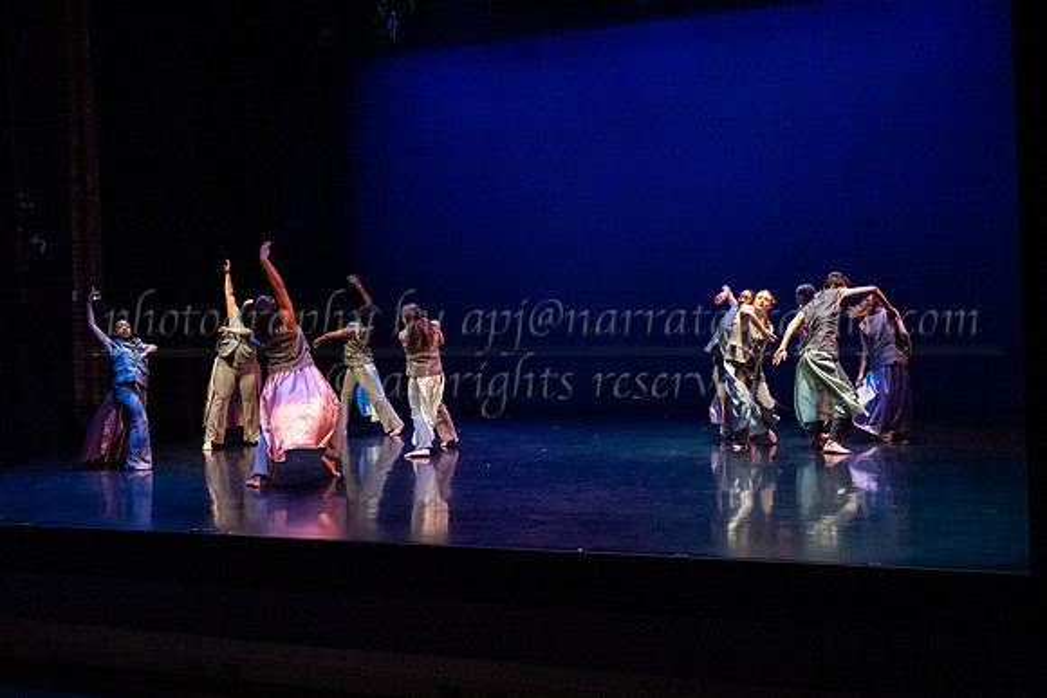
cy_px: 355
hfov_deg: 45.0
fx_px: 1264
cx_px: 499
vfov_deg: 30.9
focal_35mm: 43
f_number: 4.5
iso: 6400
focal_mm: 37
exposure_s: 1/400
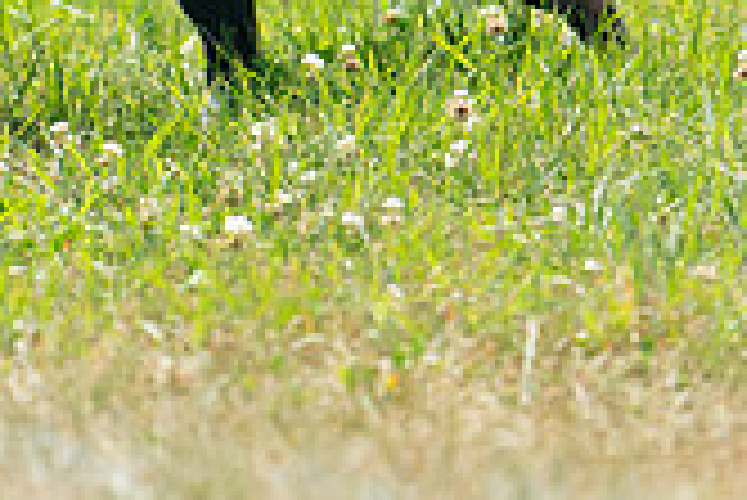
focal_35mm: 898
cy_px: -205
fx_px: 18649
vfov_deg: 1.5
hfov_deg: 2.3
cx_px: 198
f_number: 5.6
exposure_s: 1/4000
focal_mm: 257
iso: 1250
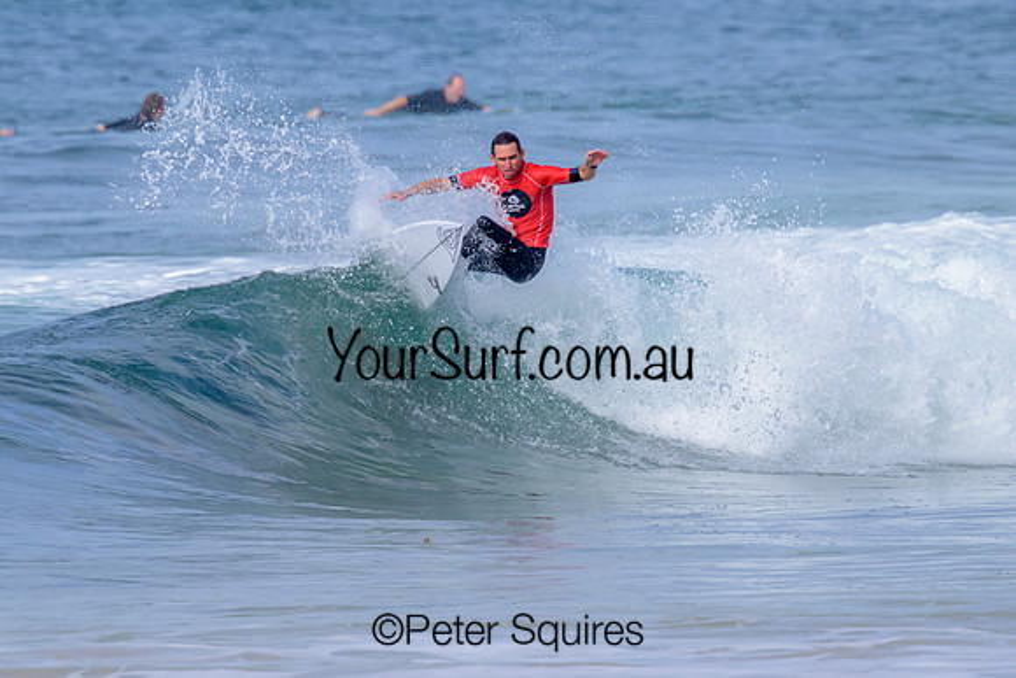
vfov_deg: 1.3
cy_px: 314
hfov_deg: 1.9
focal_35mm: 1098
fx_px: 30986
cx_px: 493
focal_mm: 800
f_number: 11
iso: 800
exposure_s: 1/2000
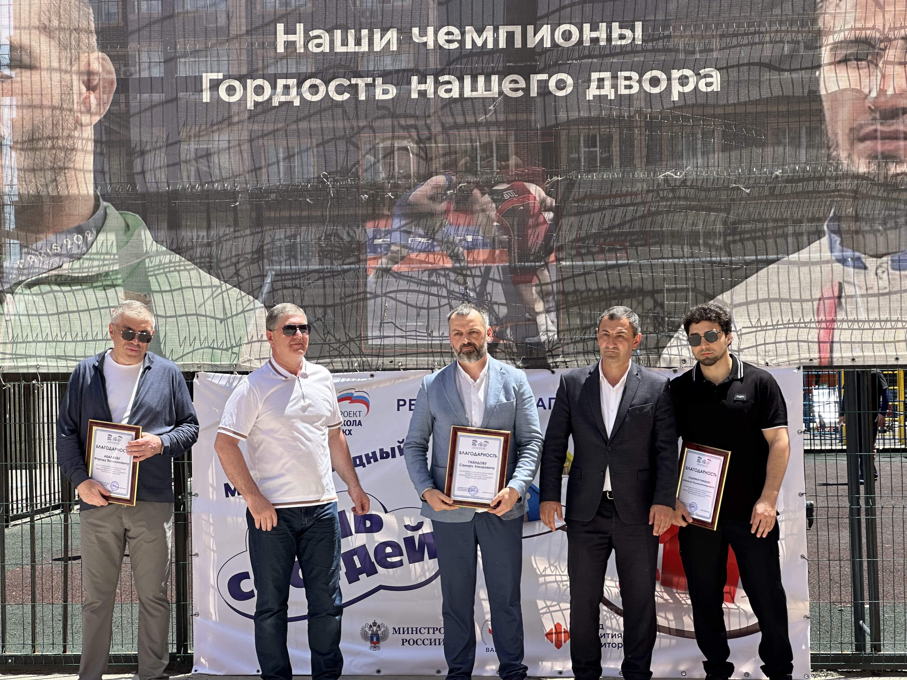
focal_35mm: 77
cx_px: 454
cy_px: 340
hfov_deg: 25.3
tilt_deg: +0.3
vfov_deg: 19.1
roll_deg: +1.3
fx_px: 2018
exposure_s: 1/302
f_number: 2.8
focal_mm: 9
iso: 32
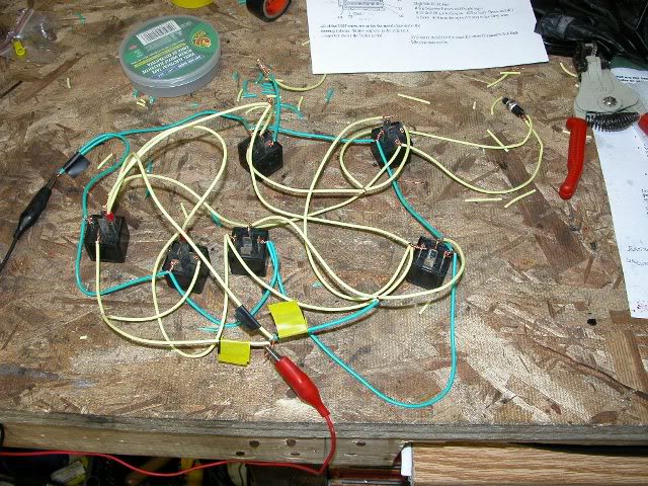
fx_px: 655
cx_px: 324
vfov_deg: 40.7
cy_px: 243
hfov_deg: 52.6
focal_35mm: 35
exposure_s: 1/30
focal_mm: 8.9
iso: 200
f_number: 5
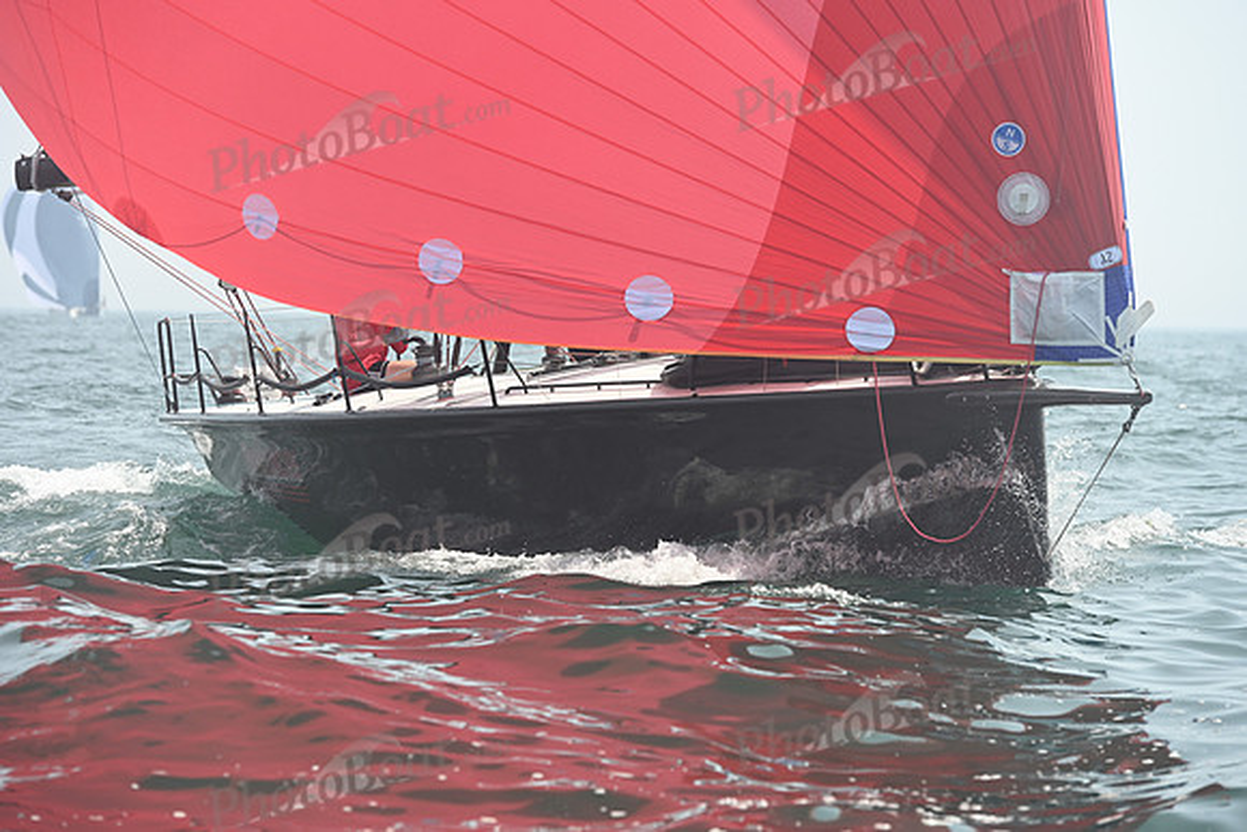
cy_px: 416
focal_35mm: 165
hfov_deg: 12.4
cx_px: 624
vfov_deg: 8.3
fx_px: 5716
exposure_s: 1/1250
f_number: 5.6
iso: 320
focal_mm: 165
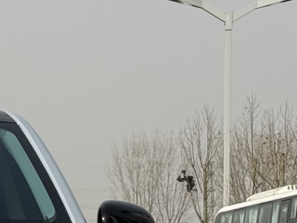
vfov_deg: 7.0
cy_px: 191
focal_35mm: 213
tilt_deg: +2.3
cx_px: -157
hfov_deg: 9.0
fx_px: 1827
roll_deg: -0.7
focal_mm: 6.76
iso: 64
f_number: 1.78
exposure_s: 1/6536
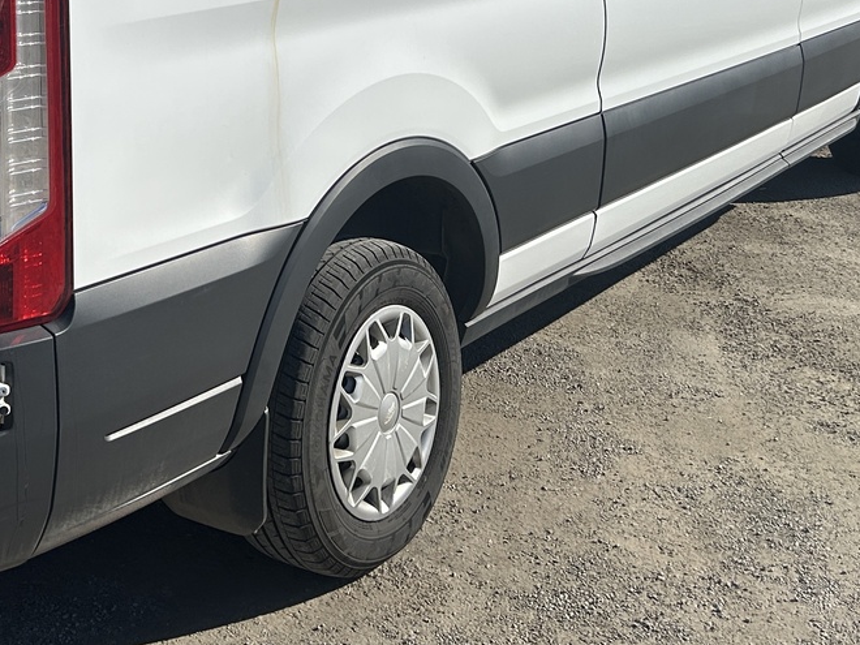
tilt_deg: -7.5
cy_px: -30
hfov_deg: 30.0
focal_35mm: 63
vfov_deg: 22.2
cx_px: 177
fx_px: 1565
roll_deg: +2.4
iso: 50
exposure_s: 1/10309
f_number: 1.5
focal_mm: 5.7
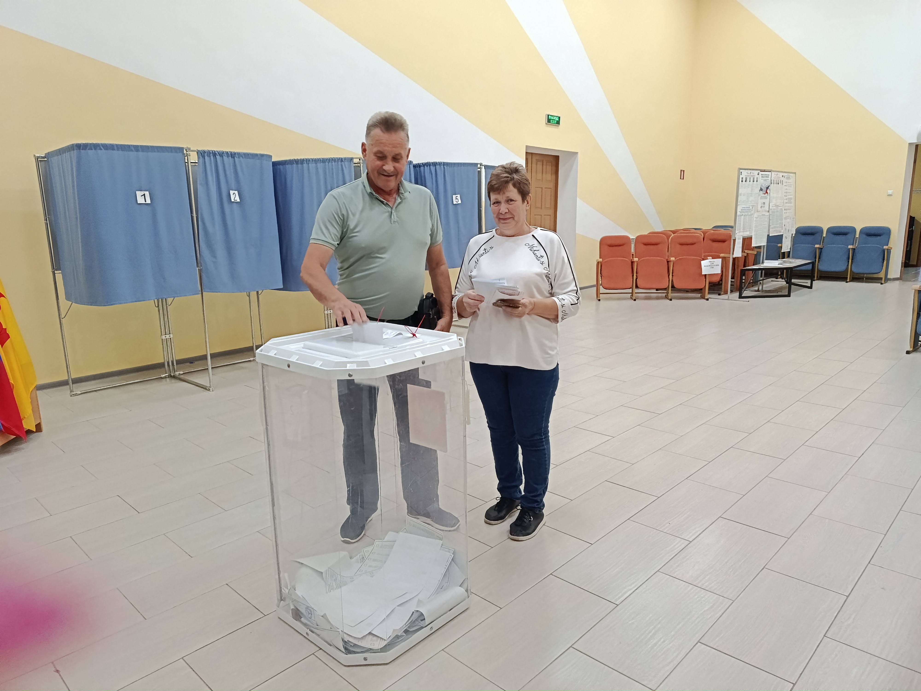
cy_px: 346
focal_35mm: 24
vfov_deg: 56.8
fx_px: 639
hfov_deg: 71.6
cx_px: 460
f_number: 1.7
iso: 800
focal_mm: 5.24
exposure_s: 1/50
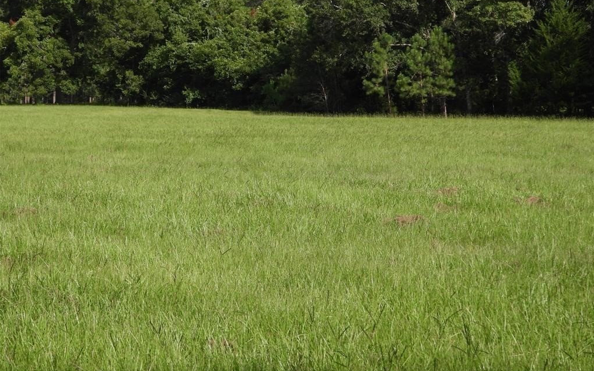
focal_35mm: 80
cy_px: 162
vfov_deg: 16.3
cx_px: 298
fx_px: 1295
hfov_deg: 25.8
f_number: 3.5
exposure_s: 1/800
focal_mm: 13.5
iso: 100
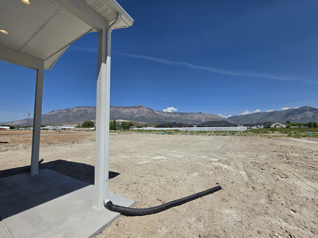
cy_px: 119
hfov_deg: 106.2
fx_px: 119
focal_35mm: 13
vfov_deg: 89.9
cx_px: 159
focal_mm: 2.2
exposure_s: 1/3345
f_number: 1.9
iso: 32
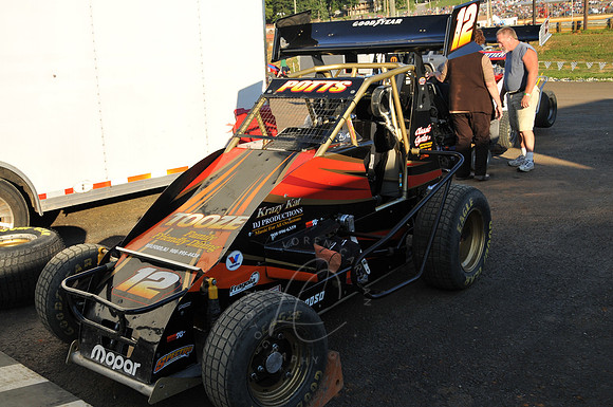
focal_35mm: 36
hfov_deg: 53.2
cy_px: 204
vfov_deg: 36.8
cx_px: 306
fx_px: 612
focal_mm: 24
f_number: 8
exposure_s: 1/250
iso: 320
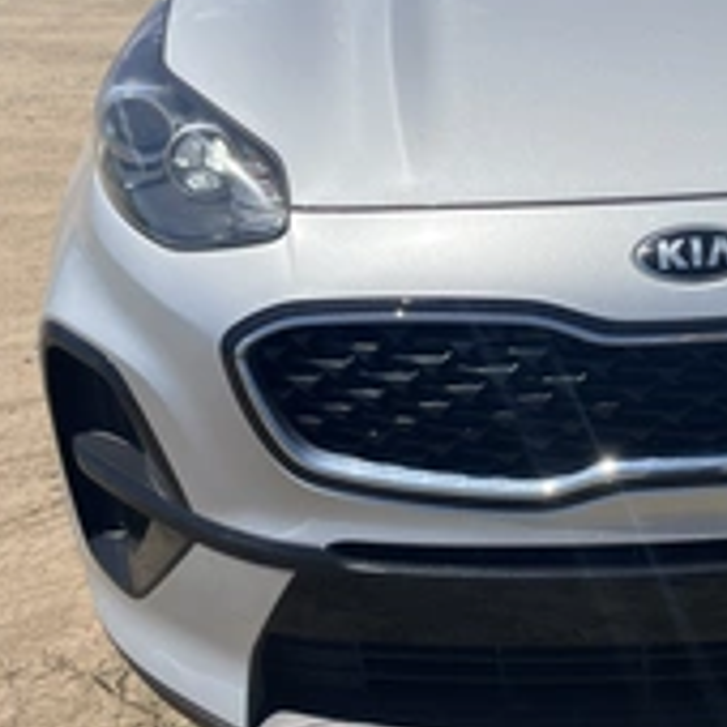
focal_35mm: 54
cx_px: 727
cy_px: 239
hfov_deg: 29.5
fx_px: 1283
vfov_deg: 31.4
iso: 50
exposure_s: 1/6494
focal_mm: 5.1
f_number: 1.6
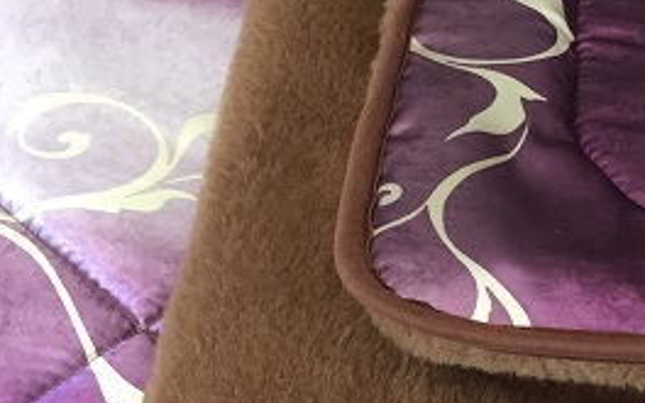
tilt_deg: -46.0
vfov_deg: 14.0
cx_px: 672
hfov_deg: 21.4
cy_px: 327
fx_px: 1635
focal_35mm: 93
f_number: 2.2
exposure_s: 1/33
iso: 100
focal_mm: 4.15
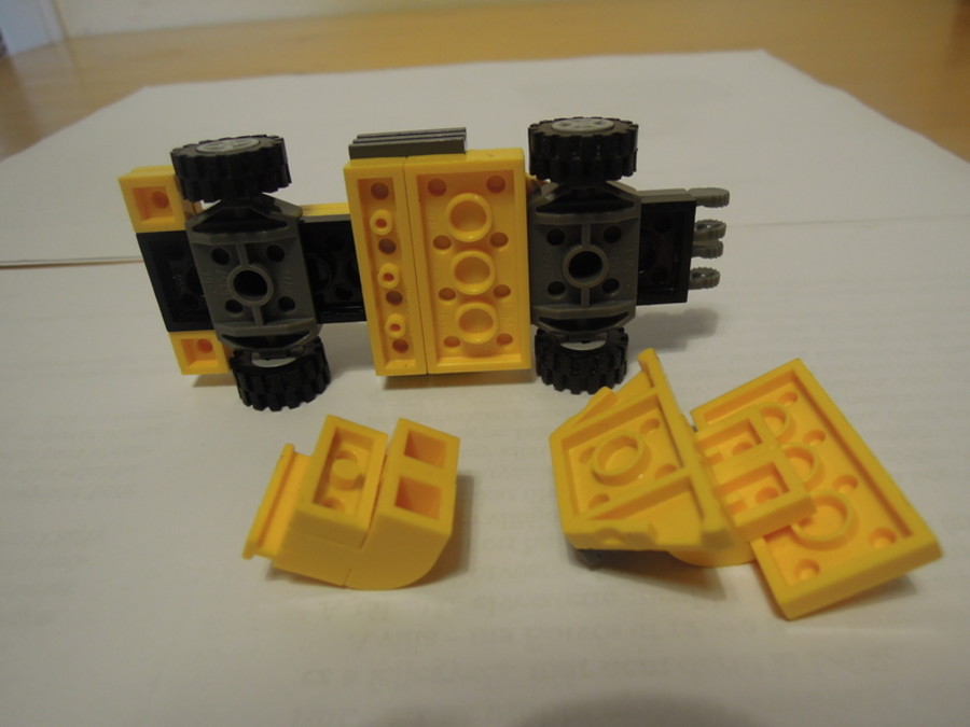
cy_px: 364
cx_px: 485
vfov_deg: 56.8
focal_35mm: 24
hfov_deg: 71.6
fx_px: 673
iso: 250
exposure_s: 1/30
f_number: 2.8
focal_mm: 4.3
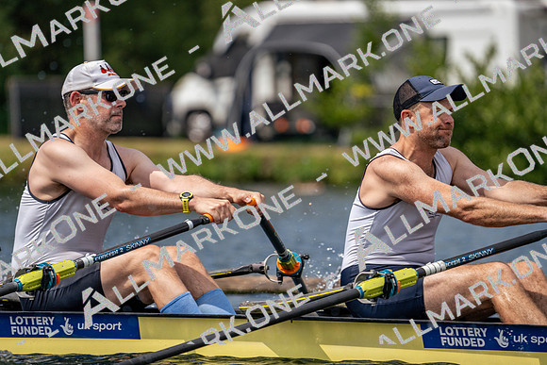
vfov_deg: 3.5
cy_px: 182
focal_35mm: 388
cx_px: 274
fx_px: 5897
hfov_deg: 5.3
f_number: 6.3
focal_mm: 388
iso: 200
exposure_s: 1/1600
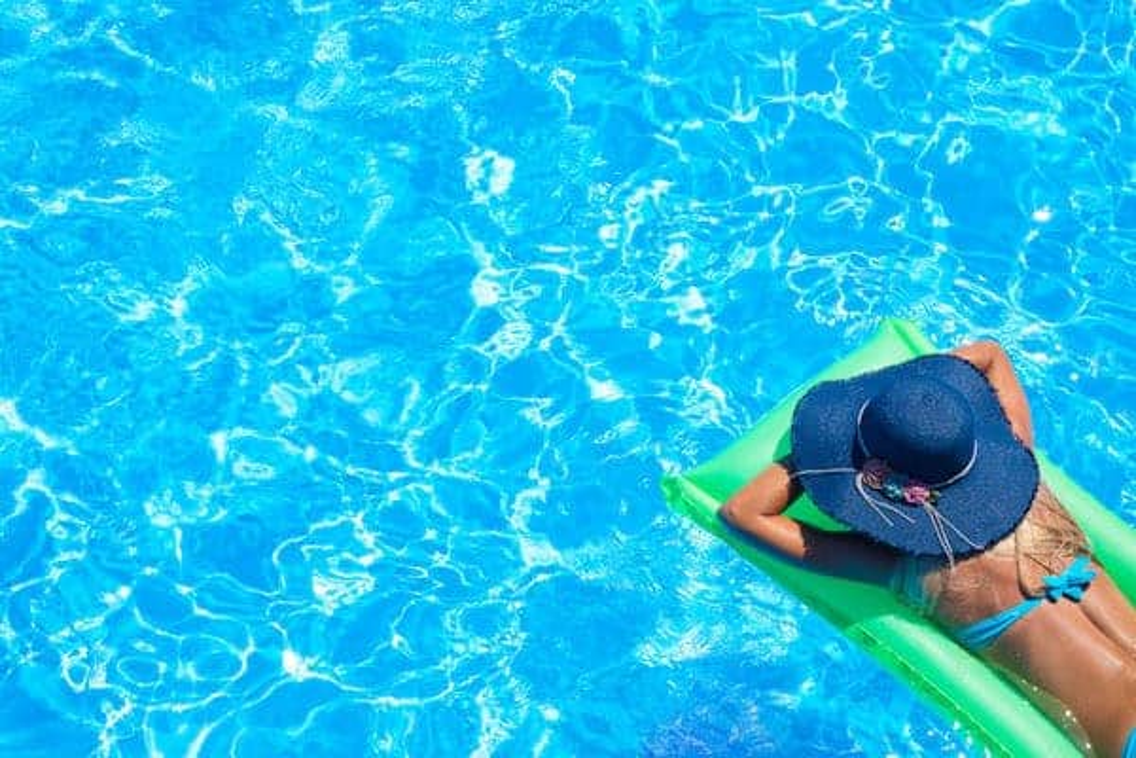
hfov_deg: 39.6
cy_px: 379
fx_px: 1578
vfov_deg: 27.0
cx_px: 568
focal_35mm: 50
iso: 500
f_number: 16
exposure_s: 1/640
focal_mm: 50
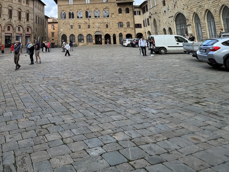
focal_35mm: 25
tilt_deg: +8.7
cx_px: 37
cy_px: 12
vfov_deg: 48.2
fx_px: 165
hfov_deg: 61.9
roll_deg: +0.2
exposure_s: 1/1074
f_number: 1.8
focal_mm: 1.57
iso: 32
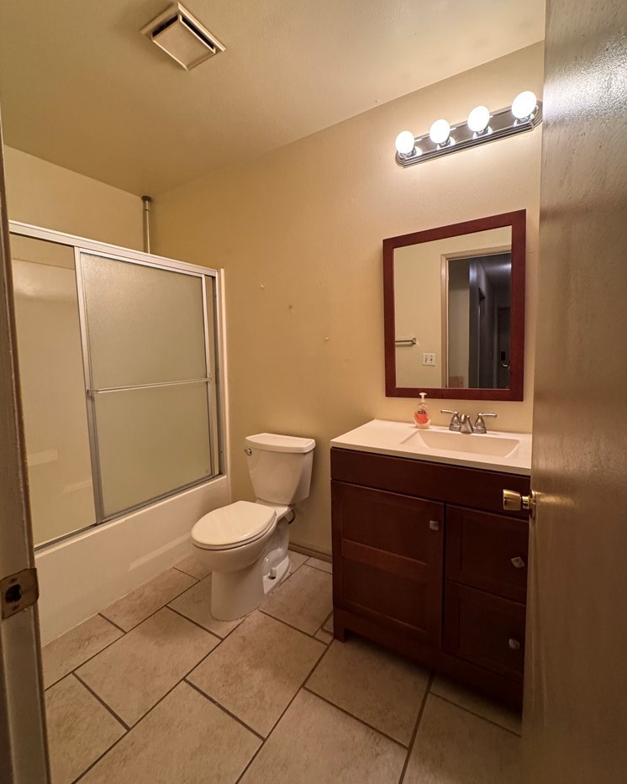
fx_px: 348
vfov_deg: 96.8
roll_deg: +1.0
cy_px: 382
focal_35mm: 15
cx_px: 318
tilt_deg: -5.7
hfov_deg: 84.0
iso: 400
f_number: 2.2
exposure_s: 1/60
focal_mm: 2.22
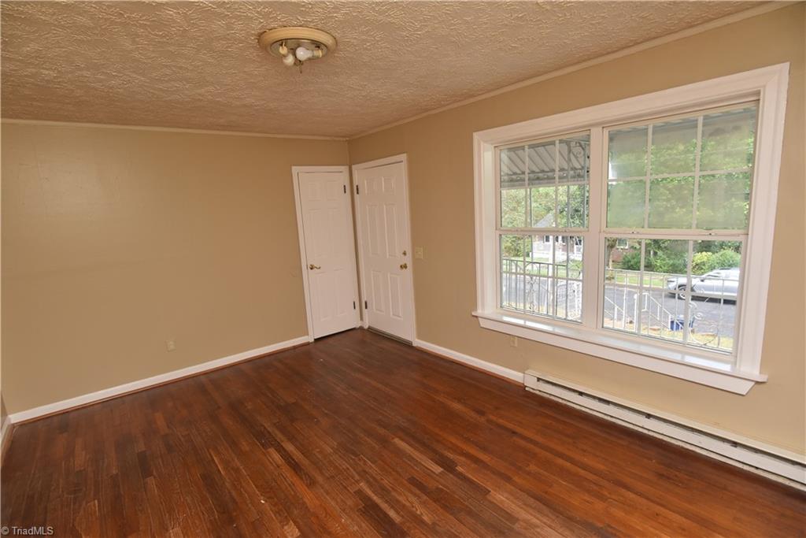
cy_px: 269
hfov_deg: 93.3
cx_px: 403
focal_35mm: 17
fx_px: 381
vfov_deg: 70.5
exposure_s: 1/60
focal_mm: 17
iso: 800
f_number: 7.1
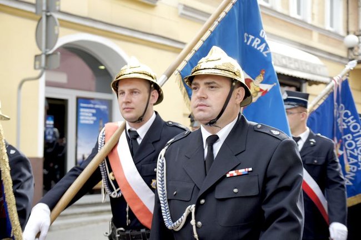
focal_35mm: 60
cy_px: 120
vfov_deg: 22.6
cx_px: 180
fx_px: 601
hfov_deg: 33.4
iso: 100
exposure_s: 1/100
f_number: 4.5
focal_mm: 40
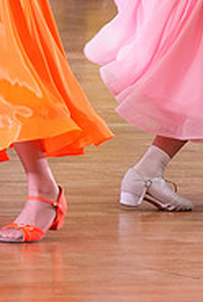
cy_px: -80
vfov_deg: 3.8
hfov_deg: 2.6
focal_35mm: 535
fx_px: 4508
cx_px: 314
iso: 4000
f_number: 6.3
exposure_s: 1/200
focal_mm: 171
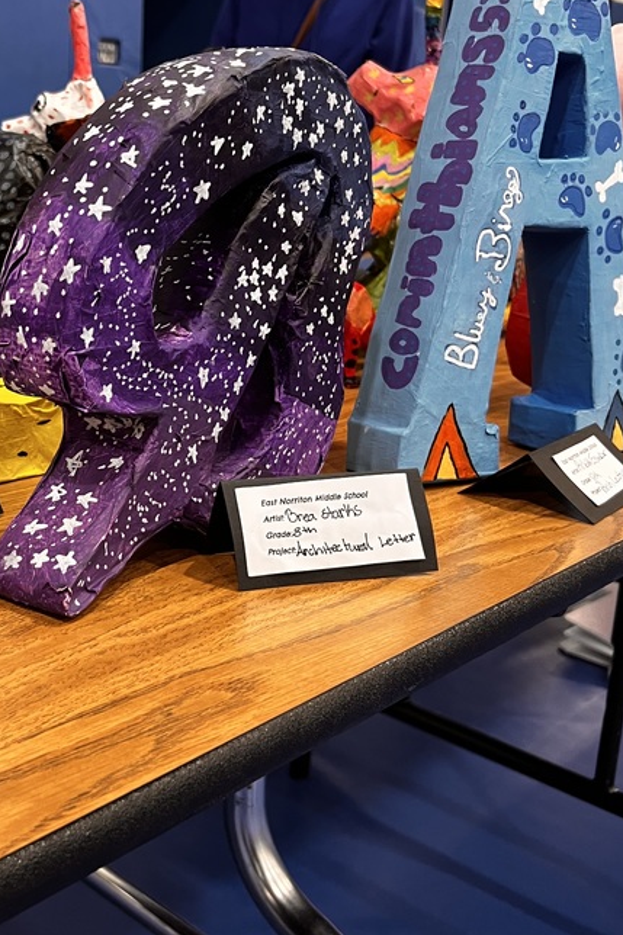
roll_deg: +0.0
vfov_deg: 45.2
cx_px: 103
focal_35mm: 43
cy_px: 379
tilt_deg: -12.3
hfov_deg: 30.2
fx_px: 1117
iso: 160
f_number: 1.5
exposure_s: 1/60
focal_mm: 5.7
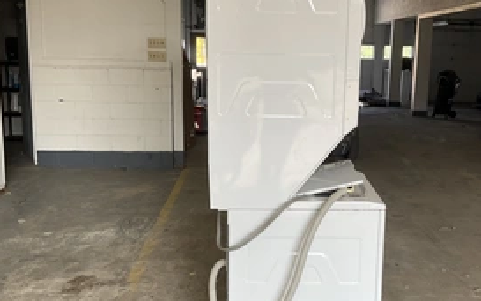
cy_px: 162
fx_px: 590
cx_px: 292
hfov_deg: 44.1
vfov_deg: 28.6
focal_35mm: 45
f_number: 1.8
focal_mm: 3
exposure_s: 1/141
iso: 20
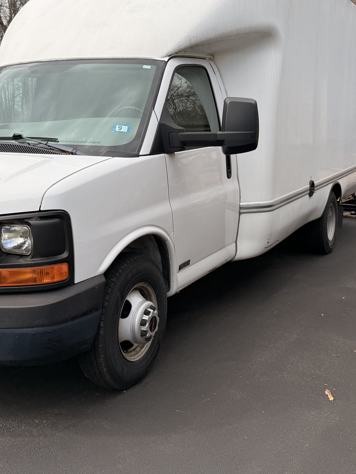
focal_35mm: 41
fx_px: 562
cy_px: 183
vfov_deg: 45.5
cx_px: 157
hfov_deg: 35.1
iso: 80
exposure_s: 1/3021
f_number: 1.78
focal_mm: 6.76
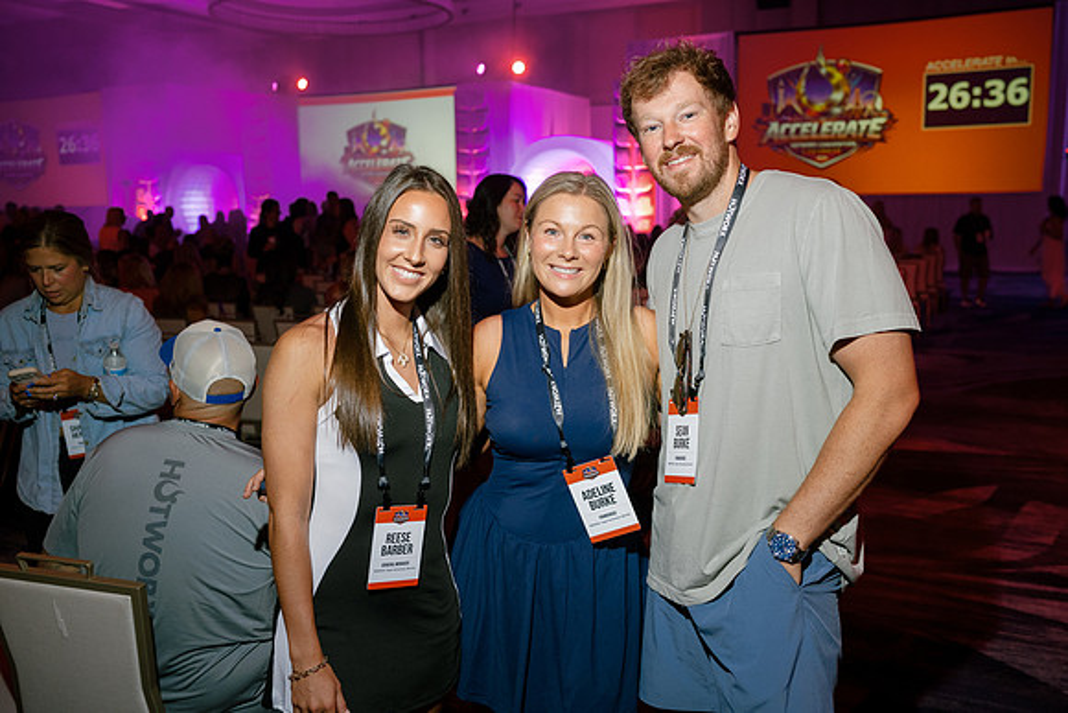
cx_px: 534
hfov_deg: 54.4
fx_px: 1039
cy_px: 356
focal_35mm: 35
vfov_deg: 37.9
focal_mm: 35
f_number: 4
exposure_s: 1/160
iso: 1250
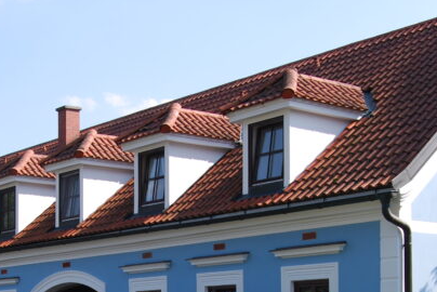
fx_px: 923
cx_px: 161
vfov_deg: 17.2
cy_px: 341
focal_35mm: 76
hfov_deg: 26.5
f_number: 6.3
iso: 100
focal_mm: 20
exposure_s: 1/160
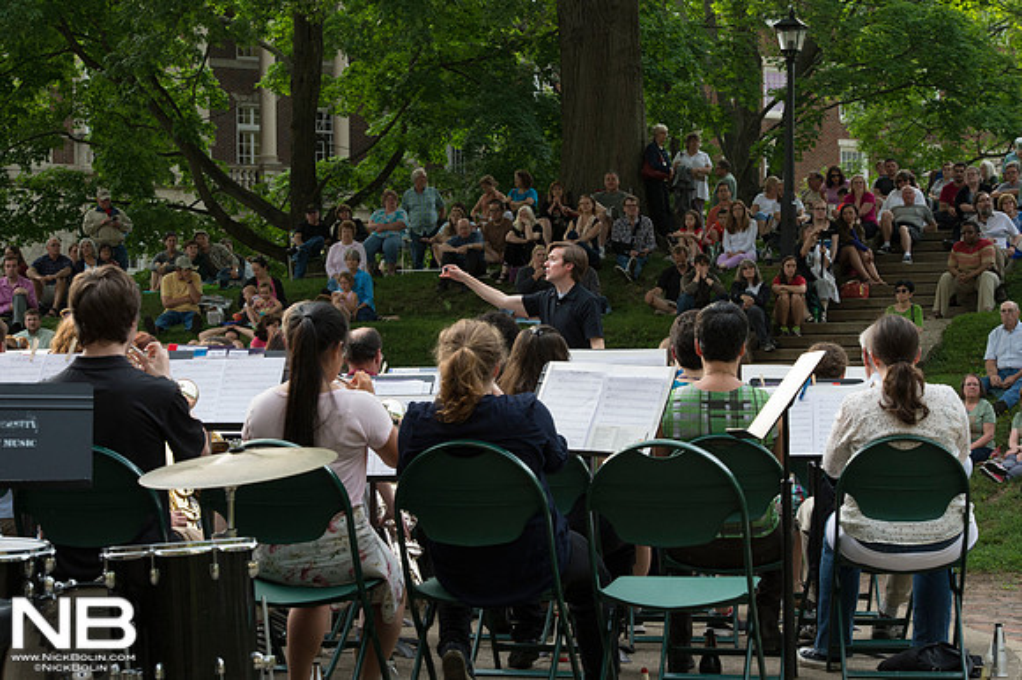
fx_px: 2780
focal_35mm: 98
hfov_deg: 20.8
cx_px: 511
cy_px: 340
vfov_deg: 13.9
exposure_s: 1/400
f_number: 10
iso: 2500
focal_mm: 98
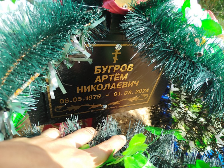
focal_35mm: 24
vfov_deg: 56.8
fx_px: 155
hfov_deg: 71.6
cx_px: 112
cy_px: 84
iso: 50
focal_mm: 5.31
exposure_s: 1/269
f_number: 1.7
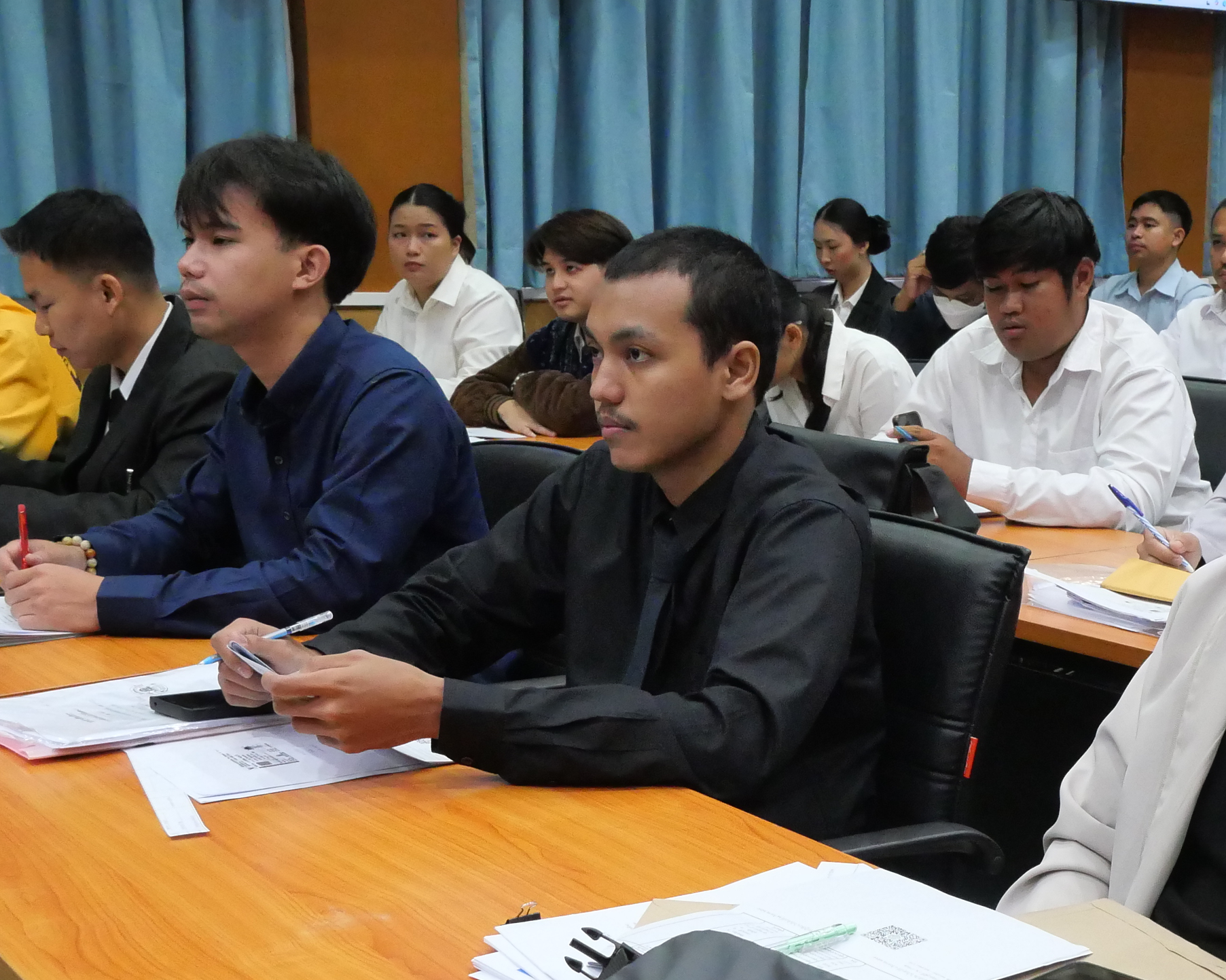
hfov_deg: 33.1
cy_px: 674
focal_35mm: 56
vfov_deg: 26.9
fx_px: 2032
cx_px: 869
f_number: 5.6
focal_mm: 14
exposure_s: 1/80
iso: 3200
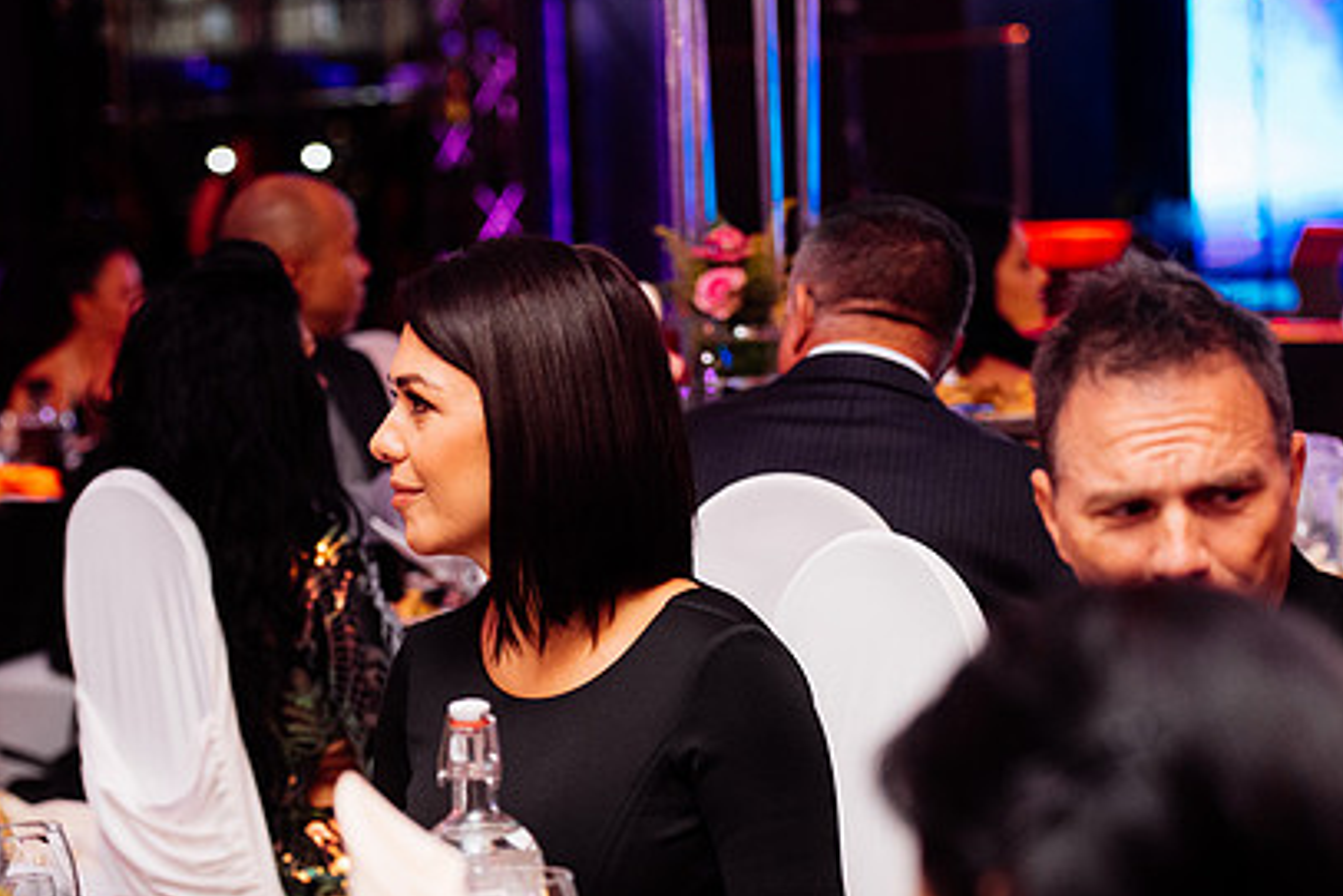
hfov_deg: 20.4
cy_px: 617
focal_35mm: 100
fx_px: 3732
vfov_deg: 13.7
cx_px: 582
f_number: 2.8
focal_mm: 70
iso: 2000
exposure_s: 1/200
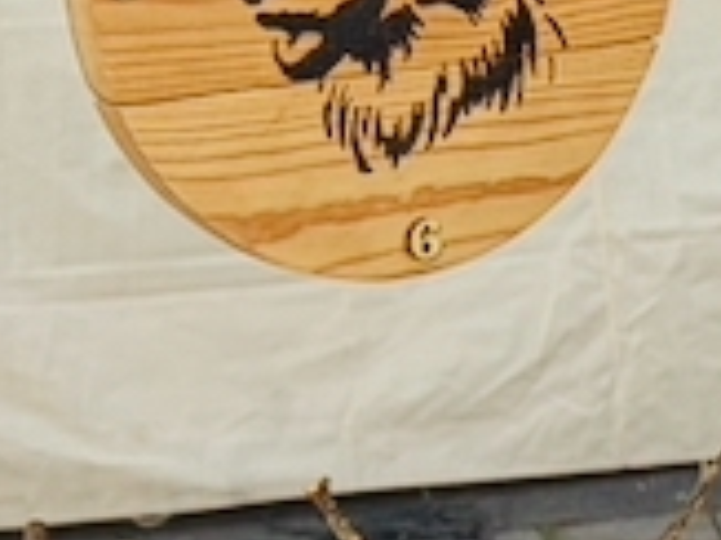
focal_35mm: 204
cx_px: 1725
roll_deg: -4.2
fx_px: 4246
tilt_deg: -16.0
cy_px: 584
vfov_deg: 7.2
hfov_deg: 8.8
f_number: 1.6
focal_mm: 5.96
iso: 50
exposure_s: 1/635
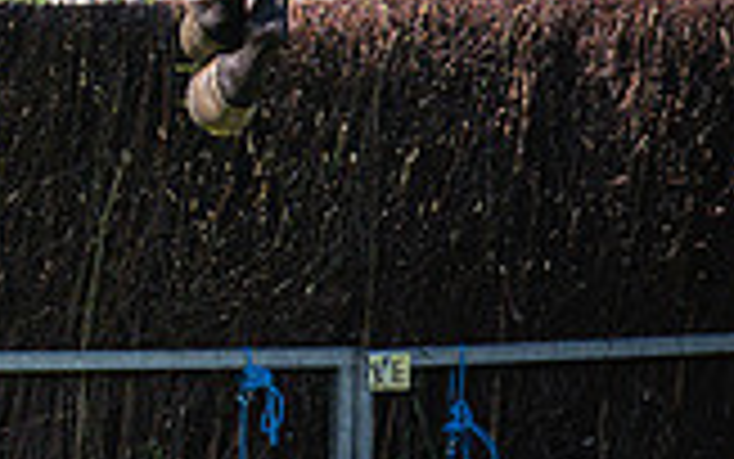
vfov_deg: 2.1
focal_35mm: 616
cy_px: -197
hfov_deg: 3.4
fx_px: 12327
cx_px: -328
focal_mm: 115
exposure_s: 1/2000
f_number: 5
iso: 400
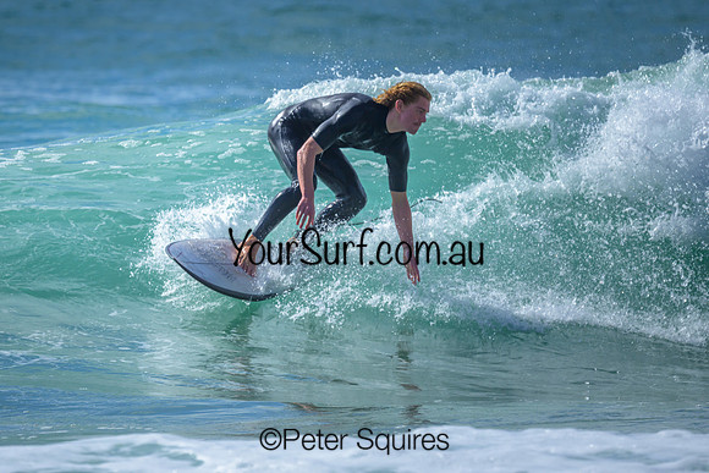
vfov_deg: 1.3
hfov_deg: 1.9
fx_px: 21649
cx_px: 231
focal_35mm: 1099
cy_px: 198
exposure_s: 1/2000
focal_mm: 800
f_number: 6.3
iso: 200
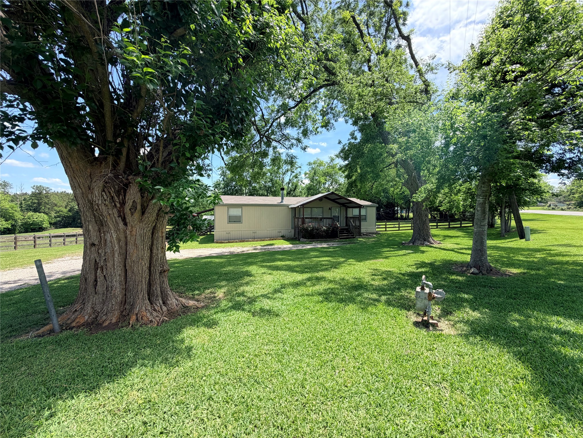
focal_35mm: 14
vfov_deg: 85.7
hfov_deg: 102.1
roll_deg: +0.1
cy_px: 219
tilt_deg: -1.1
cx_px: 292
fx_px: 236
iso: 40
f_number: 2.2
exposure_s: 1/651
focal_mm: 2.22
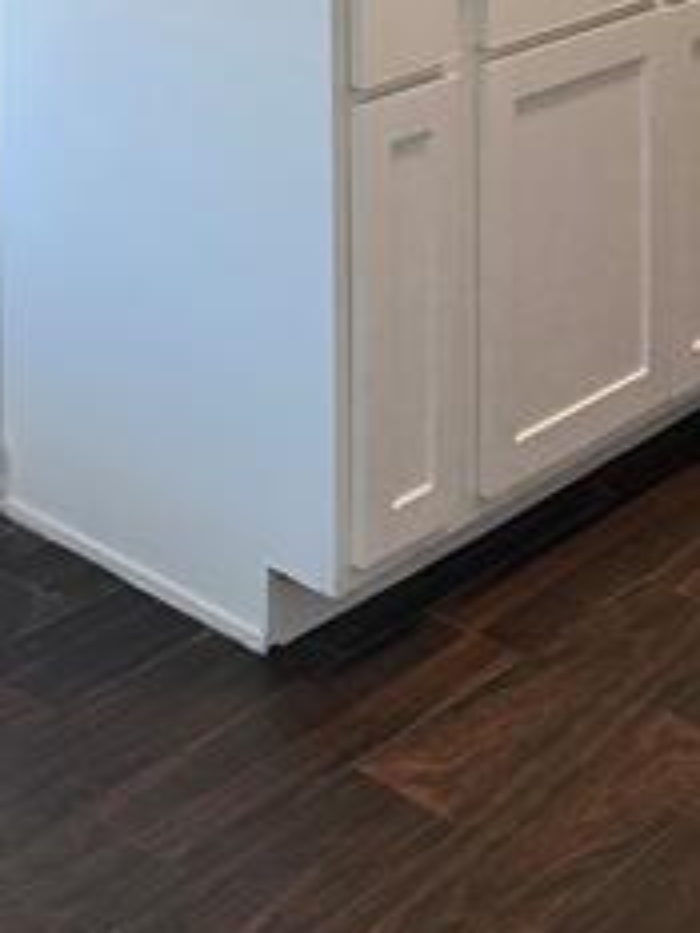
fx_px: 2128
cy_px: -493
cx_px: 64
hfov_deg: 18.4
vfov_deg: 20.8
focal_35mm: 79
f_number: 1.78
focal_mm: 6.76
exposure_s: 1/215
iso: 200
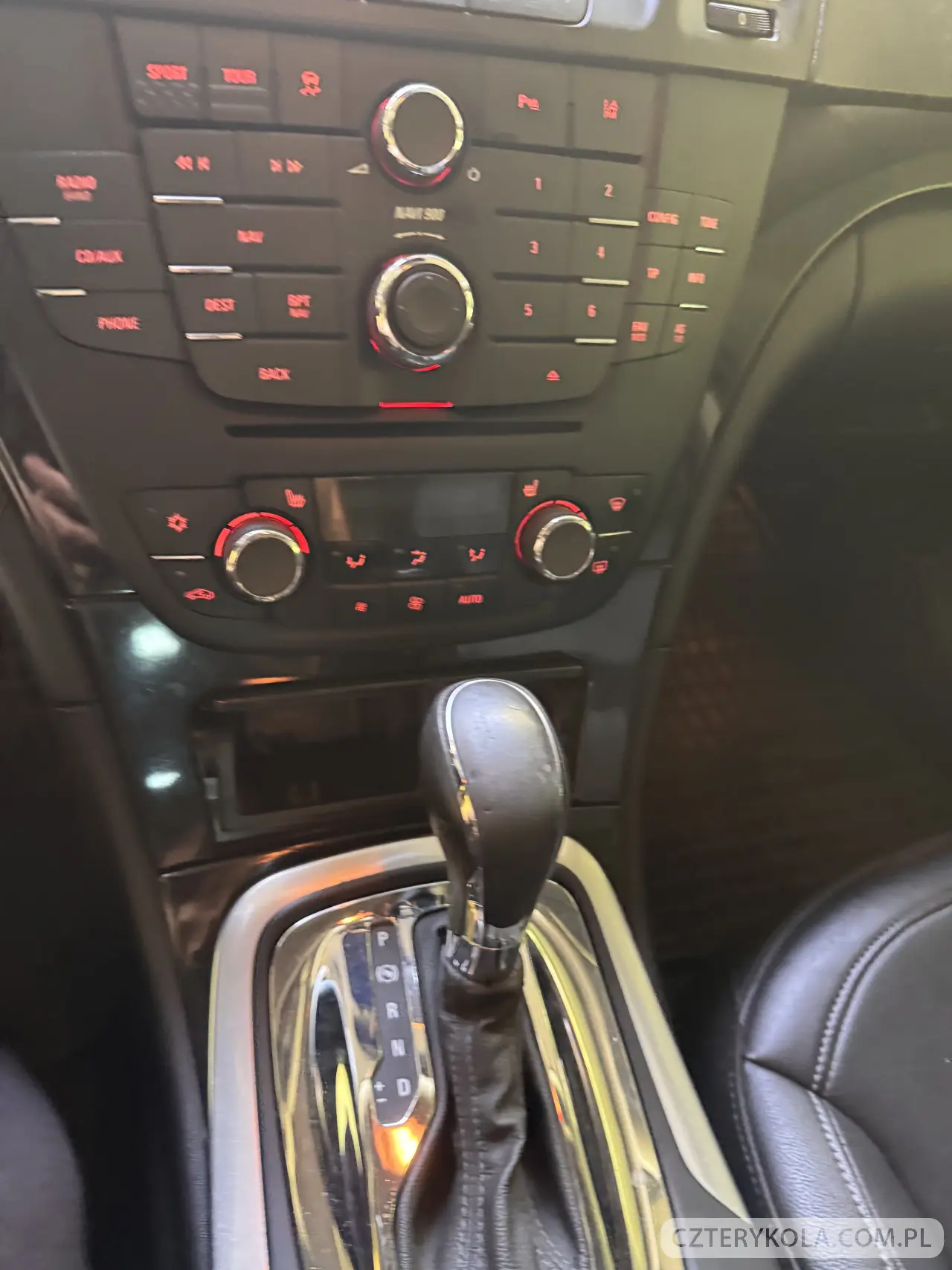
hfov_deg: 56.8
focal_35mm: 24
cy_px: 635
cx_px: 476
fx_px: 880
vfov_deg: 71.6
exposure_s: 1/44
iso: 800
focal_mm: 6.76
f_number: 1.78
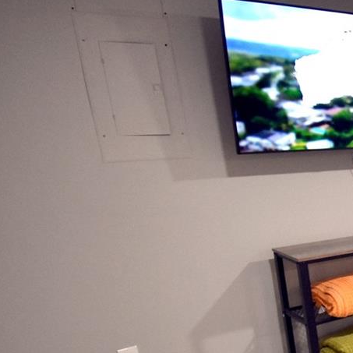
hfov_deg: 23.9
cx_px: 595
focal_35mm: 45
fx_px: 519
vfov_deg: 36.5
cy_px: 271
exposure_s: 1/60
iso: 1400
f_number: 4.5
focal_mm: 10
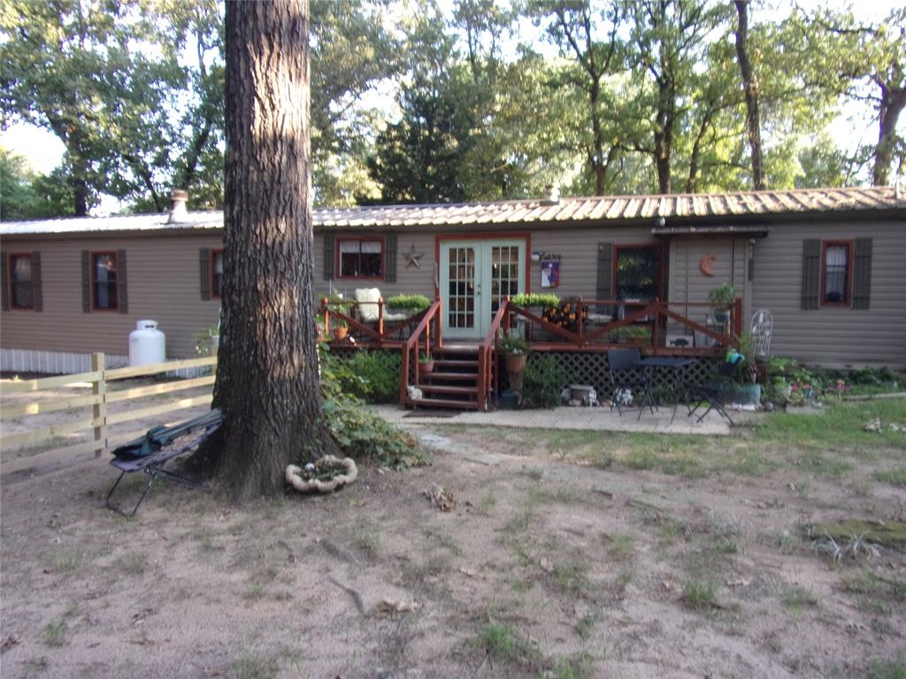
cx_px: 453
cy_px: 340
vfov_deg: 56.8
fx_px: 628
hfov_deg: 71.6
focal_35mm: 24
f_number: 3.3
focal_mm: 4.3
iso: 80
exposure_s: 1/38
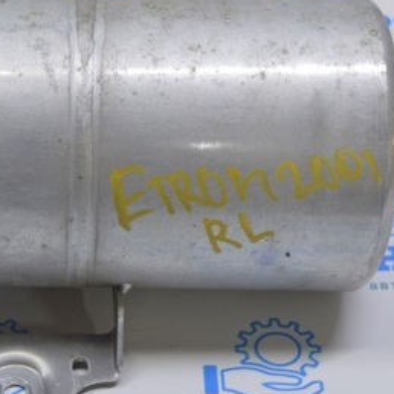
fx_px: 1301
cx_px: 108
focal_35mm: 101
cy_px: 140
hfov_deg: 17.1
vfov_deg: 17.2
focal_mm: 32
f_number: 5.6
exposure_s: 1/30
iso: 400
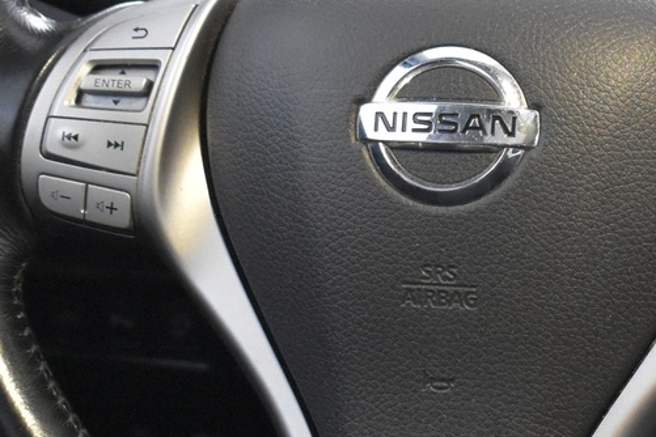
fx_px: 2296
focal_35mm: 126
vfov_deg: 10.9
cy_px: 191
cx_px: 494
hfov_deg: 16.2
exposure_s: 1/15
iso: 3200
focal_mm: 26
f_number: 4
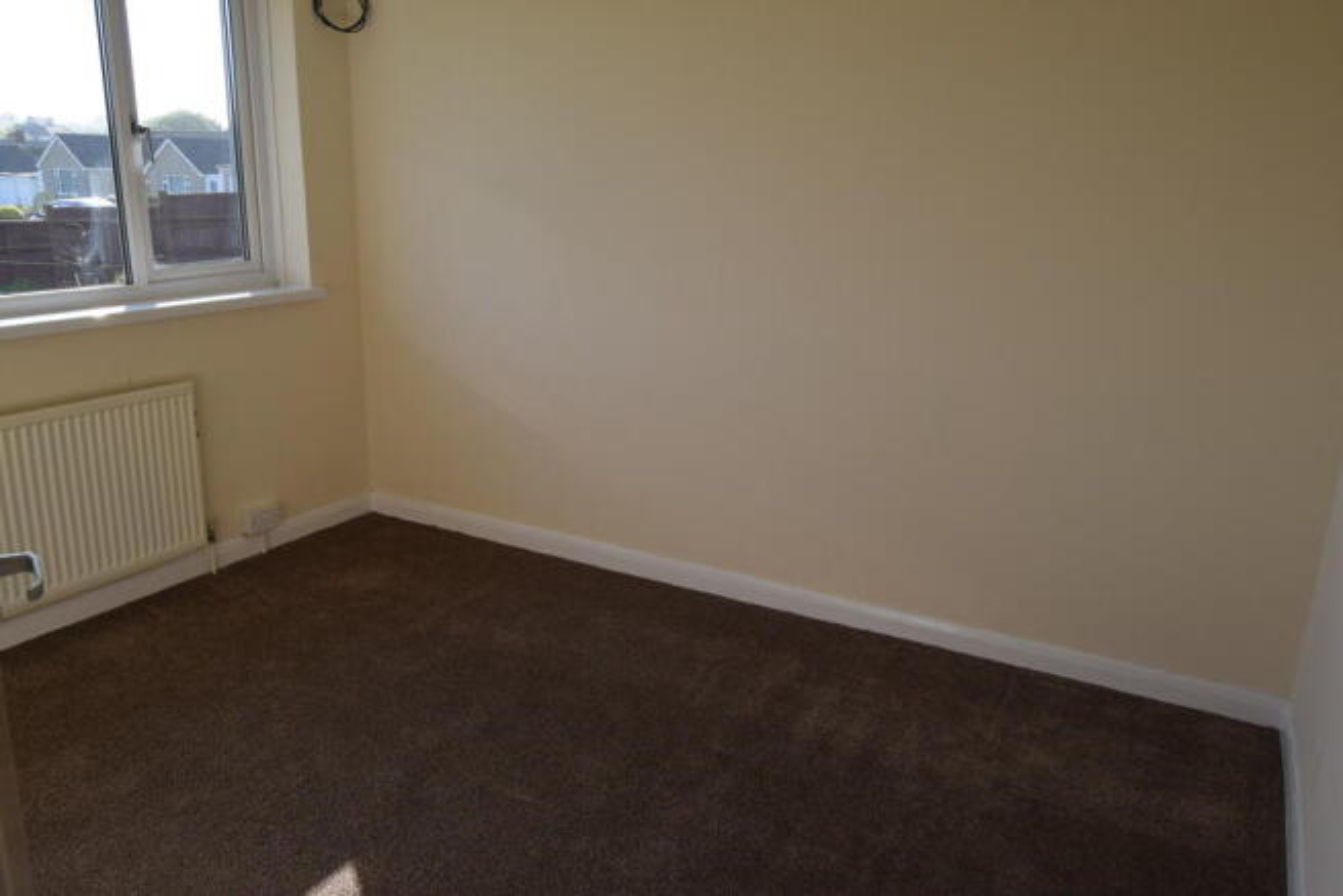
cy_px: 448
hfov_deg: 67.4
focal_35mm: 27
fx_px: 1007
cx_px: 672
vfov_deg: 48.0
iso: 400
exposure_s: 1/400
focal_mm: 18
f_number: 7.1
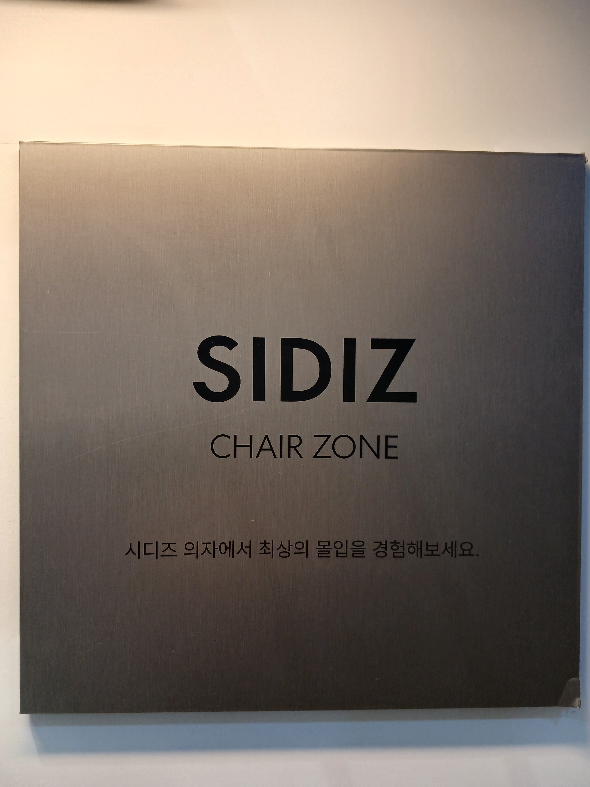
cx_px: 295
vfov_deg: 65.3
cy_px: 394
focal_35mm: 27
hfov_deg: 51.4
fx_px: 614
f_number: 1.8
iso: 100
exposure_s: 1/60
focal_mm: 3.98
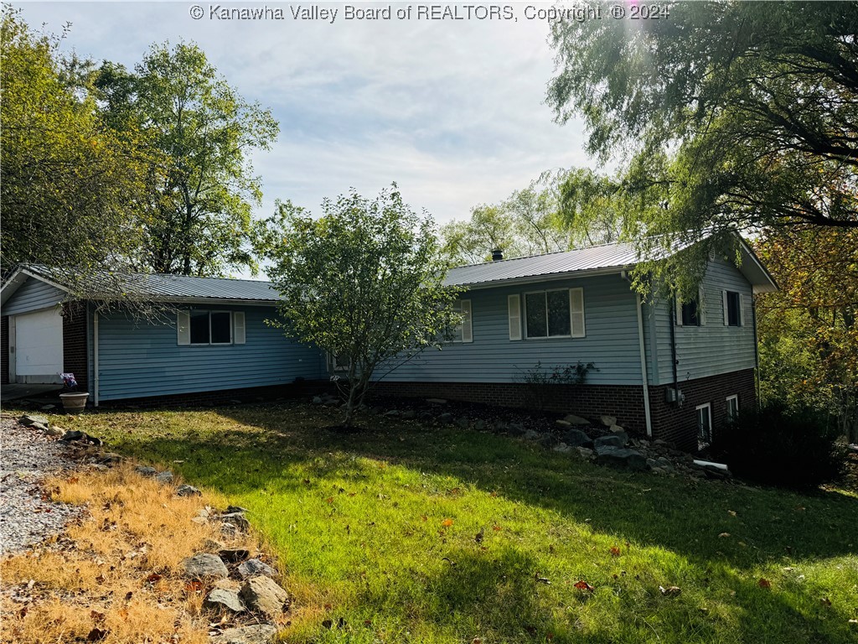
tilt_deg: +1.7
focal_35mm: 24
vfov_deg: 56.8
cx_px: 429
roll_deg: +2.4
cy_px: 322
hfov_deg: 71.6
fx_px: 595
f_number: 1.78
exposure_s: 1/4608
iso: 80
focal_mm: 6.76
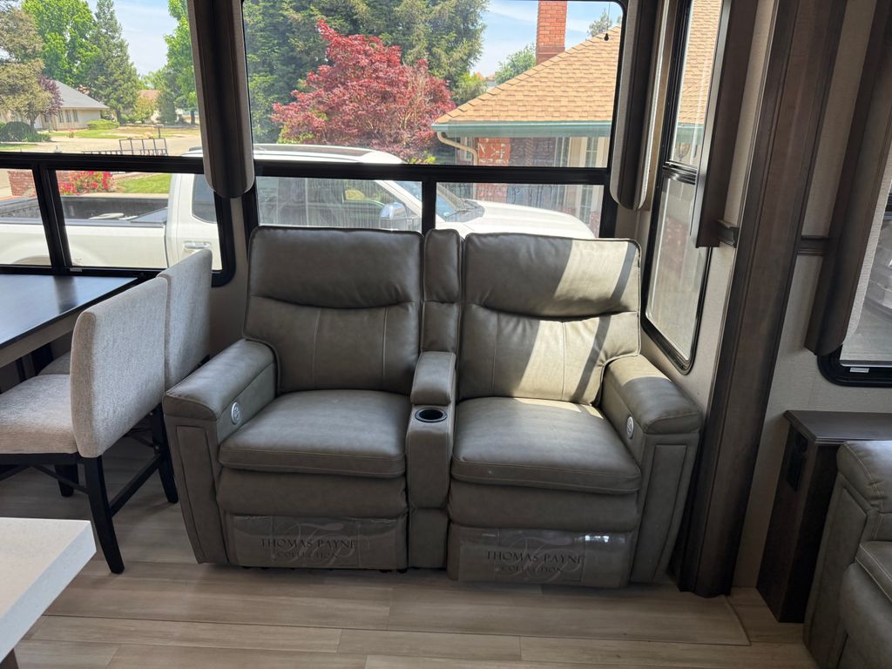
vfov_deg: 56.8
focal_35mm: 24
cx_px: 446
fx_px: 618
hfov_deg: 71.6
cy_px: 334
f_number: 1.78
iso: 125
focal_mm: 6.76
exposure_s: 1/150
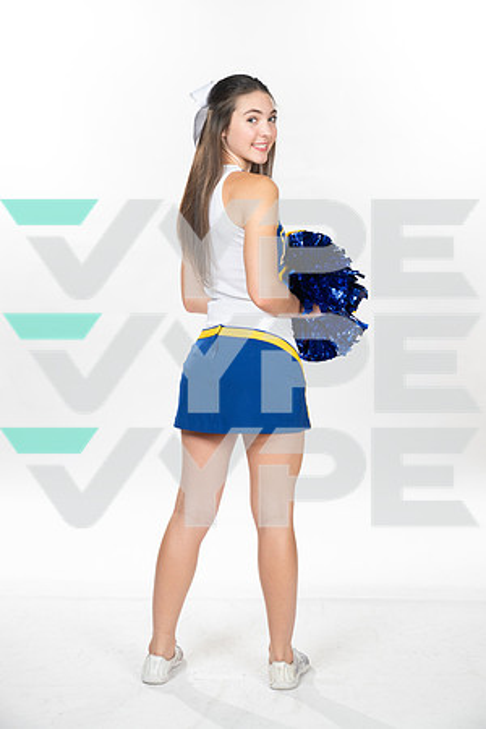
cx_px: 243
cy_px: 364
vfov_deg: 35.6
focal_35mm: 56
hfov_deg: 24.2
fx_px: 1134
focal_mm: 56
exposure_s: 1/320
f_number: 7.1
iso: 800
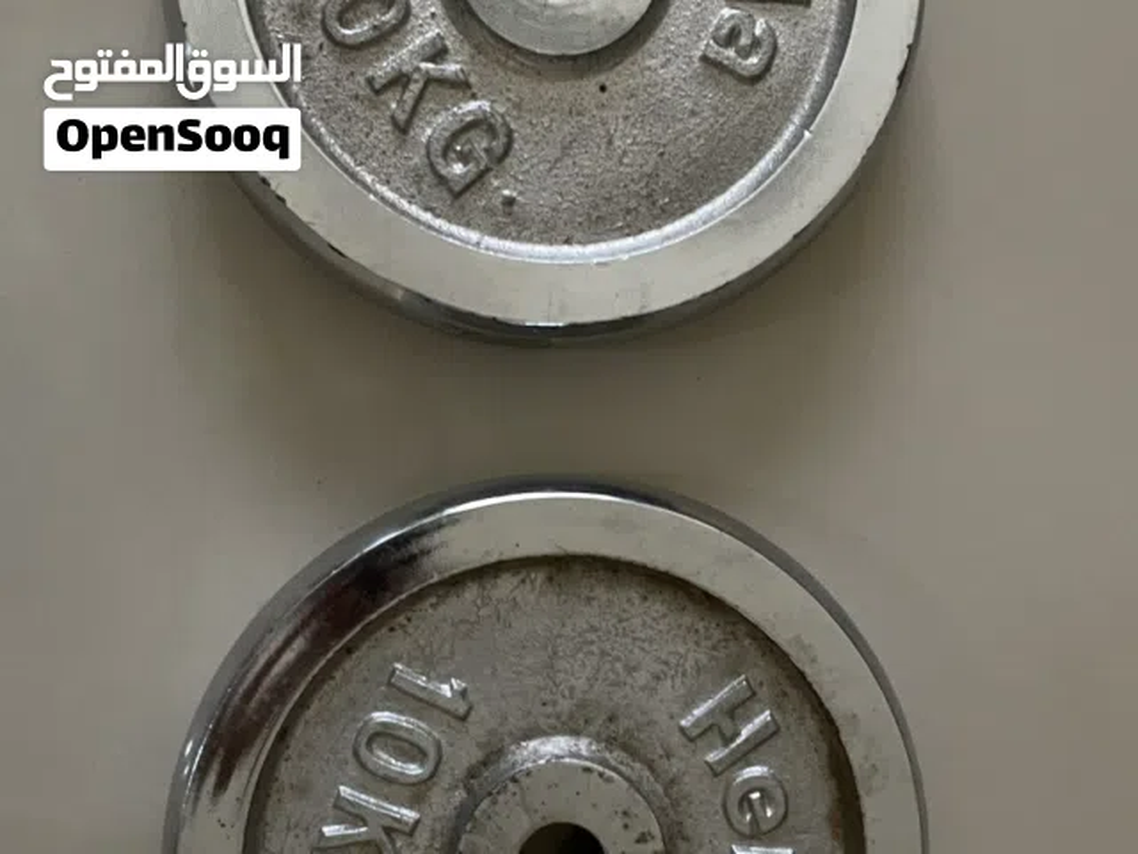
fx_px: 855
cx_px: 569
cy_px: 427
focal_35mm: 26
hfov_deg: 67.3
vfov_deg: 53.1
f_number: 1.6
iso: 320
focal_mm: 4.2
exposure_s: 1/60
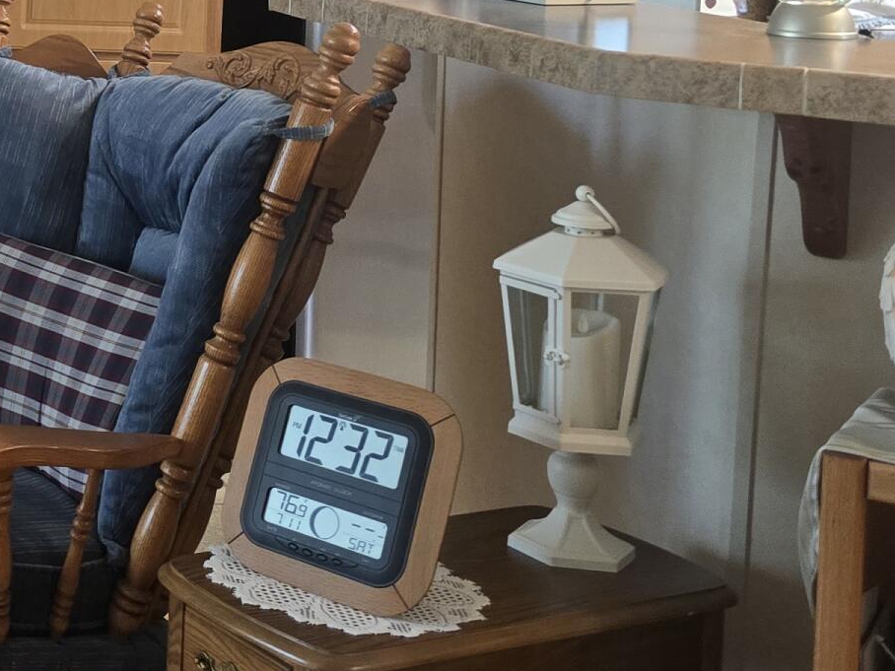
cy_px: -86
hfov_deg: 22.5
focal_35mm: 76
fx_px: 1965
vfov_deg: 18.6
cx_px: -316
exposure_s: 1/60
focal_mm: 6.3
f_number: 1.7
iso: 640
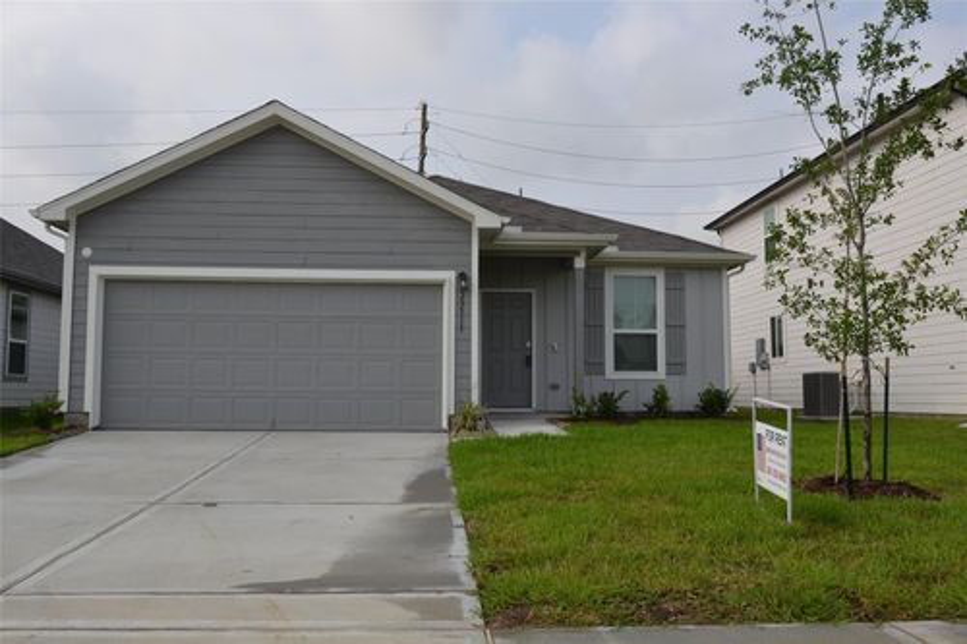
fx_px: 806
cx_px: 484
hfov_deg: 61.9
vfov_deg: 43.6
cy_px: 322
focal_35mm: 30
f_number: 8
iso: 100
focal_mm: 20
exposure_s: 1/250
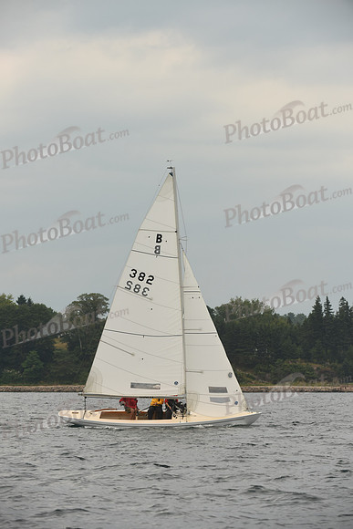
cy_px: 264
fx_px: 2940
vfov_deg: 10.3
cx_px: 176
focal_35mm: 200
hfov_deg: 6.9
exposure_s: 1/1000
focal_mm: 200
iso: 400
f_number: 6.3
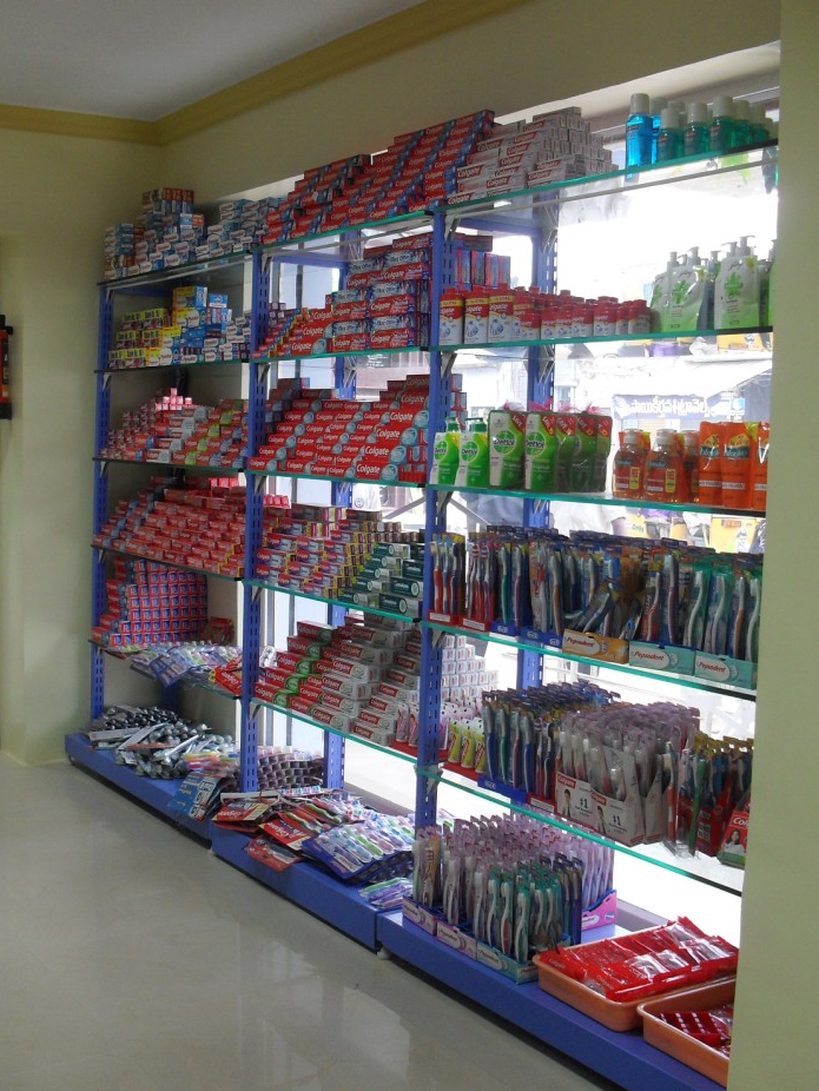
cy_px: 575
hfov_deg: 34.4
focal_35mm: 42
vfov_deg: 44.8
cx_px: 391
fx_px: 1324
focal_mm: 6.3
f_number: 2.8
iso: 80
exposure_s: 1/45
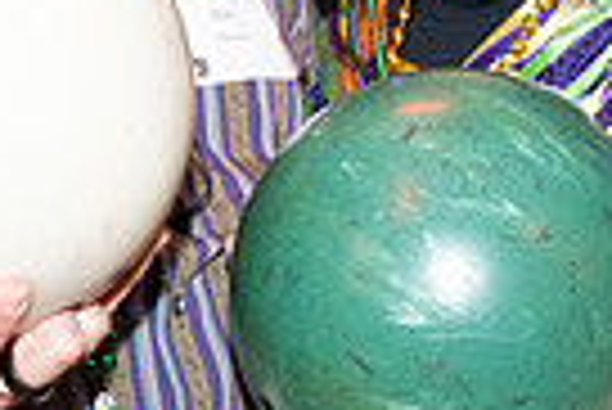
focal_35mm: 170
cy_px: -92
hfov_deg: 12.1
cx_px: 414
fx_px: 2893
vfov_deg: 8.0
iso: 1600
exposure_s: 1/60
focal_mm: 40
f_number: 5.6
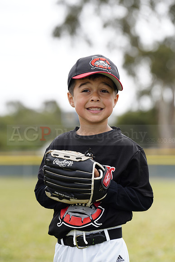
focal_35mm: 194
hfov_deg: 7.1
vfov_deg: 10.6
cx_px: 88
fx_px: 1414
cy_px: 131
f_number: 5.6
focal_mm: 194
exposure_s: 1/250
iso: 100
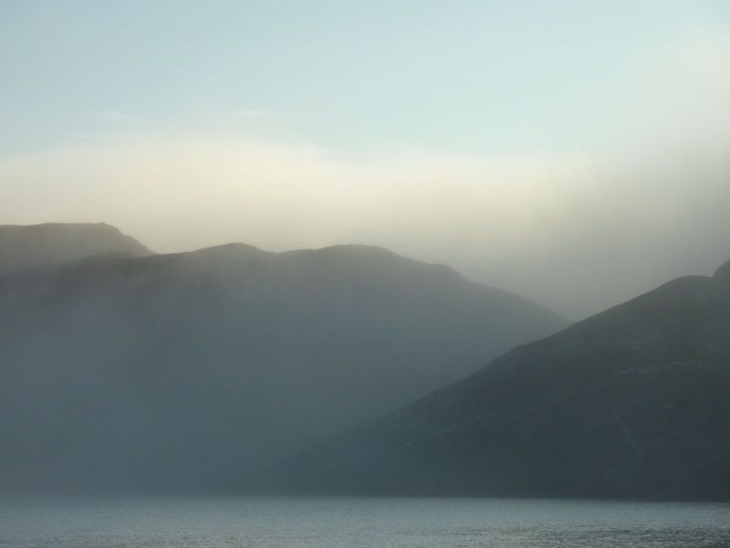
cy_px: 274
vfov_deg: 11.6
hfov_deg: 15.4
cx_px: 365
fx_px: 2699
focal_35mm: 128
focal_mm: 21
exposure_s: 1/640
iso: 80
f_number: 5.6
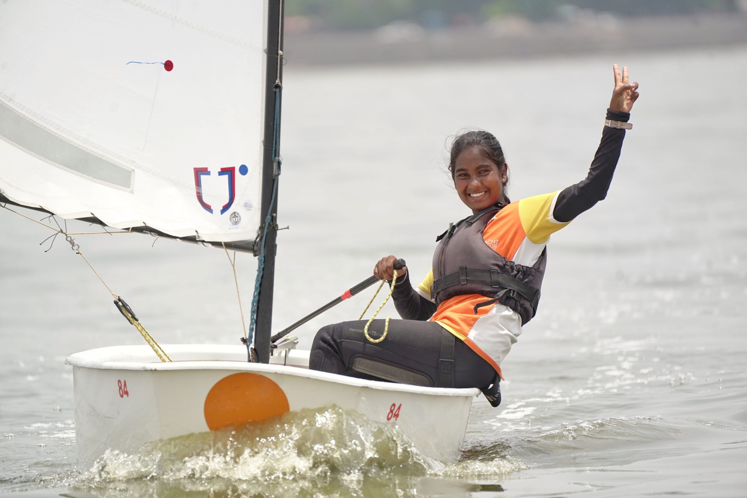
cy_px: 249
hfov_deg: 5.2
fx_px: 8300
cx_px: 374
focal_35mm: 400
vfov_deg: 3.4
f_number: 5.6
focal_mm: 400
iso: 250
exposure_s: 1/1250
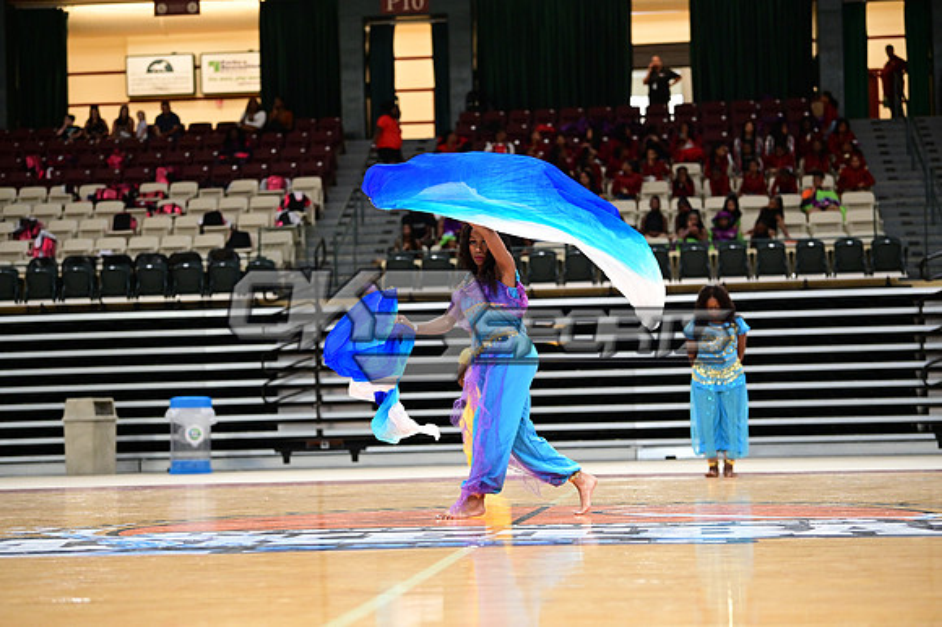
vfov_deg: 16.1
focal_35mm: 85
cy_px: 314
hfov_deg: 23.9
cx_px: 471
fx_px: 2223
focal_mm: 85
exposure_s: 1/1000
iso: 6400
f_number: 3.2
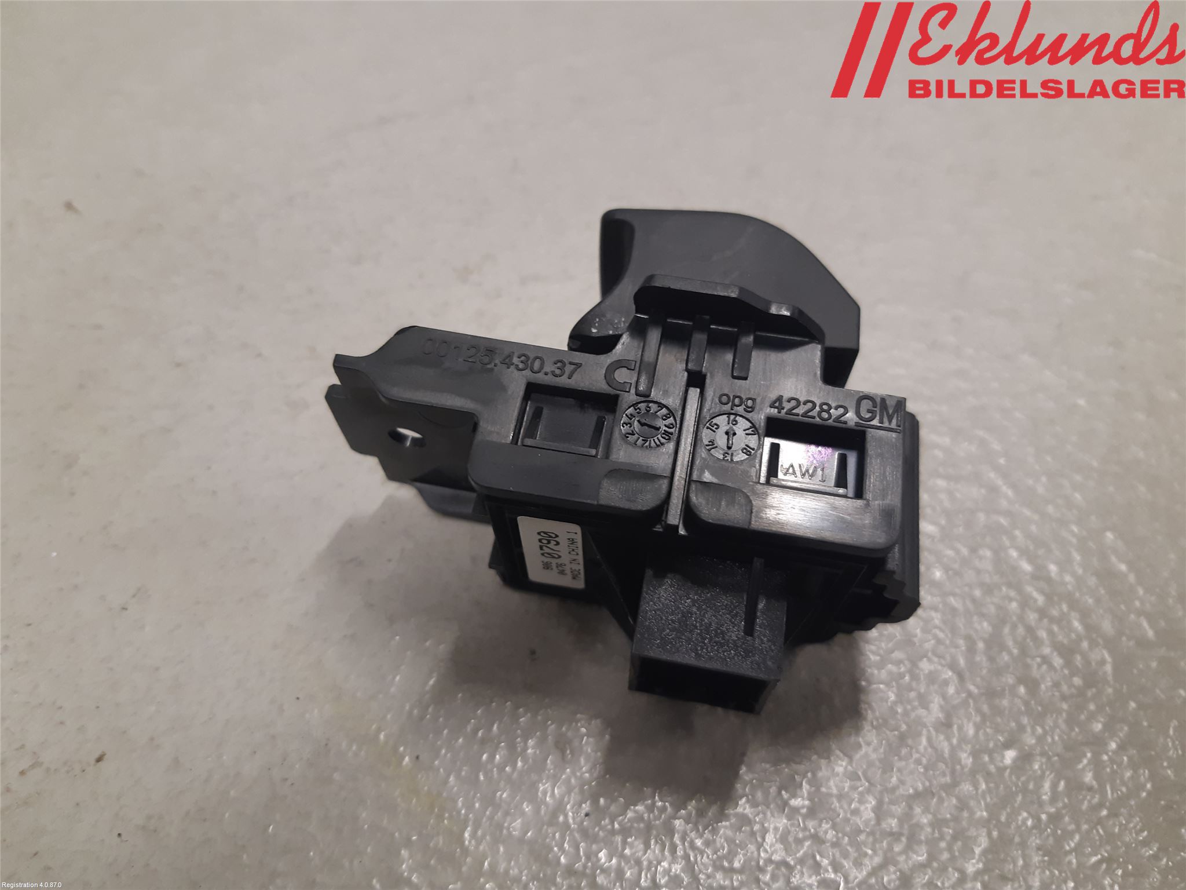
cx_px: 593
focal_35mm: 26
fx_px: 891
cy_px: 445
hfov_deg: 67.3
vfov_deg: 53.1
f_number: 1.7
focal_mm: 3.93
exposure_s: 1/50
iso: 125
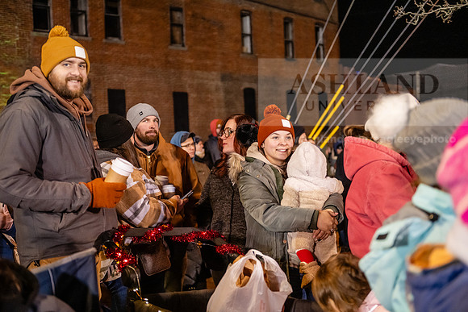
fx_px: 624
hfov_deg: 41.1
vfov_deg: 28.1
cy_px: 156
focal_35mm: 48
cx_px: 234
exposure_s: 1/250
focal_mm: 48
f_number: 3.2
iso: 2500
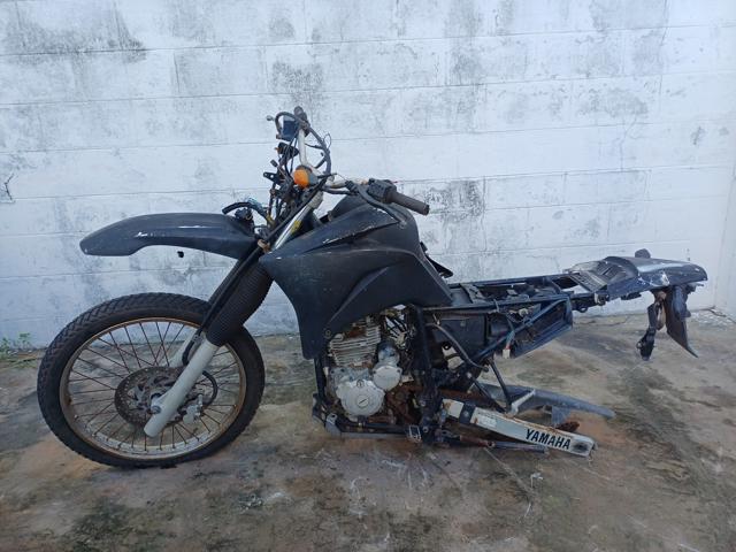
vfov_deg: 54.9
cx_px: 368
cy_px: 276
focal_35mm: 25
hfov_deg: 69.4
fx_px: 532
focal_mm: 4.65
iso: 50
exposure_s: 1/339
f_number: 1.8
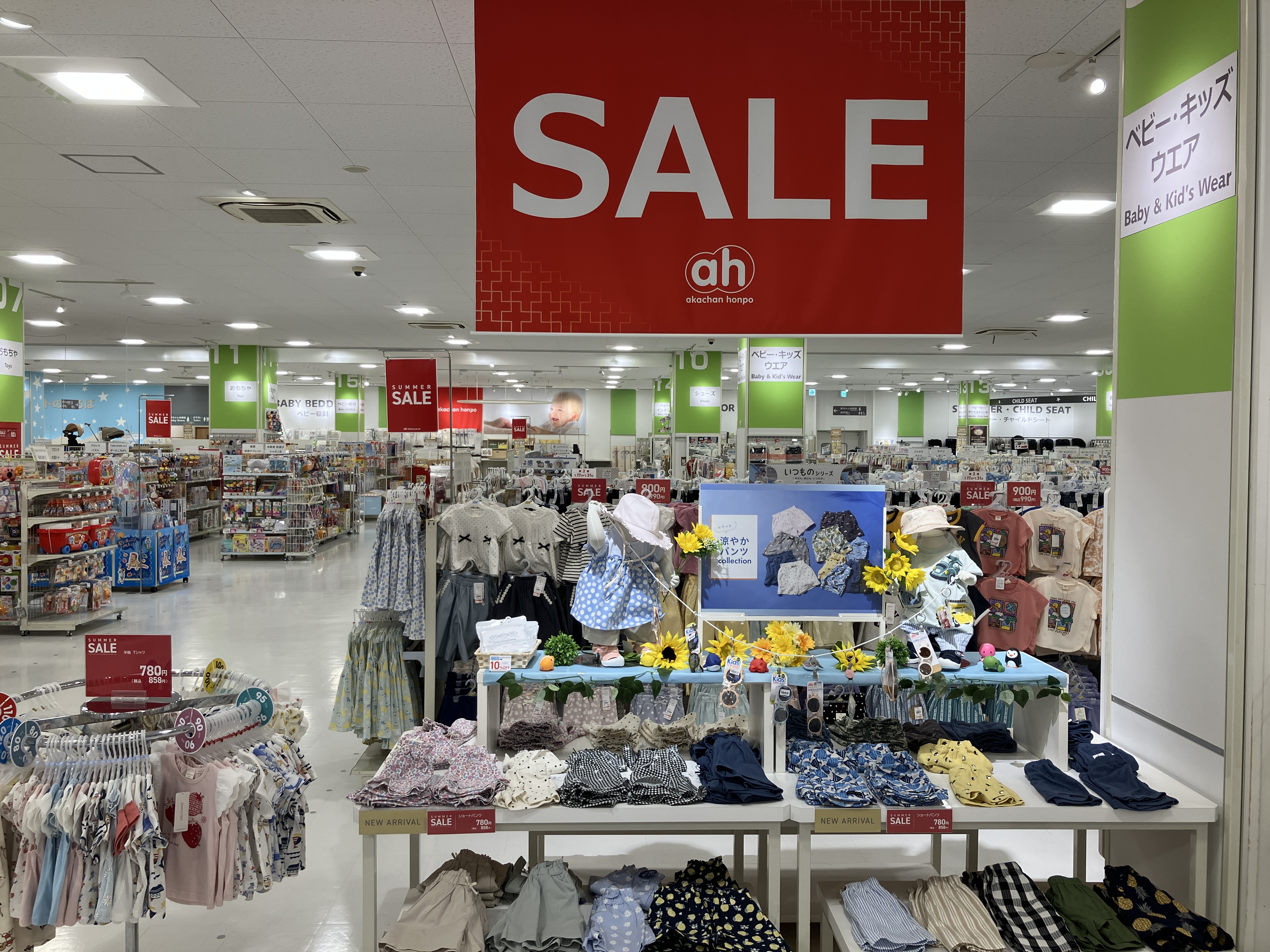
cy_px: 476
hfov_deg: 63.4
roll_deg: +0.6
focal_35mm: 28
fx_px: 1027
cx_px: 635
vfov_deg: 49.7
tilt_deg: -2.1
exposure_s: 1/120
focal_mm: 3.99
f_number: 1.8
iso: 32
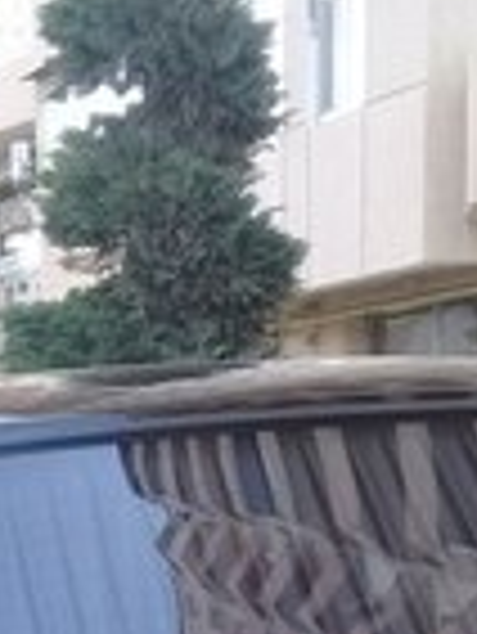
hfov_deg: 13.4
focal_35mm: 109
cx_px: -32
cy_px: 1025
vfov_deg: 16.1
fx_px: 2000
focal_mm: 3.3
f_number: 2.2
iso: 50
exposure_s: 1/114
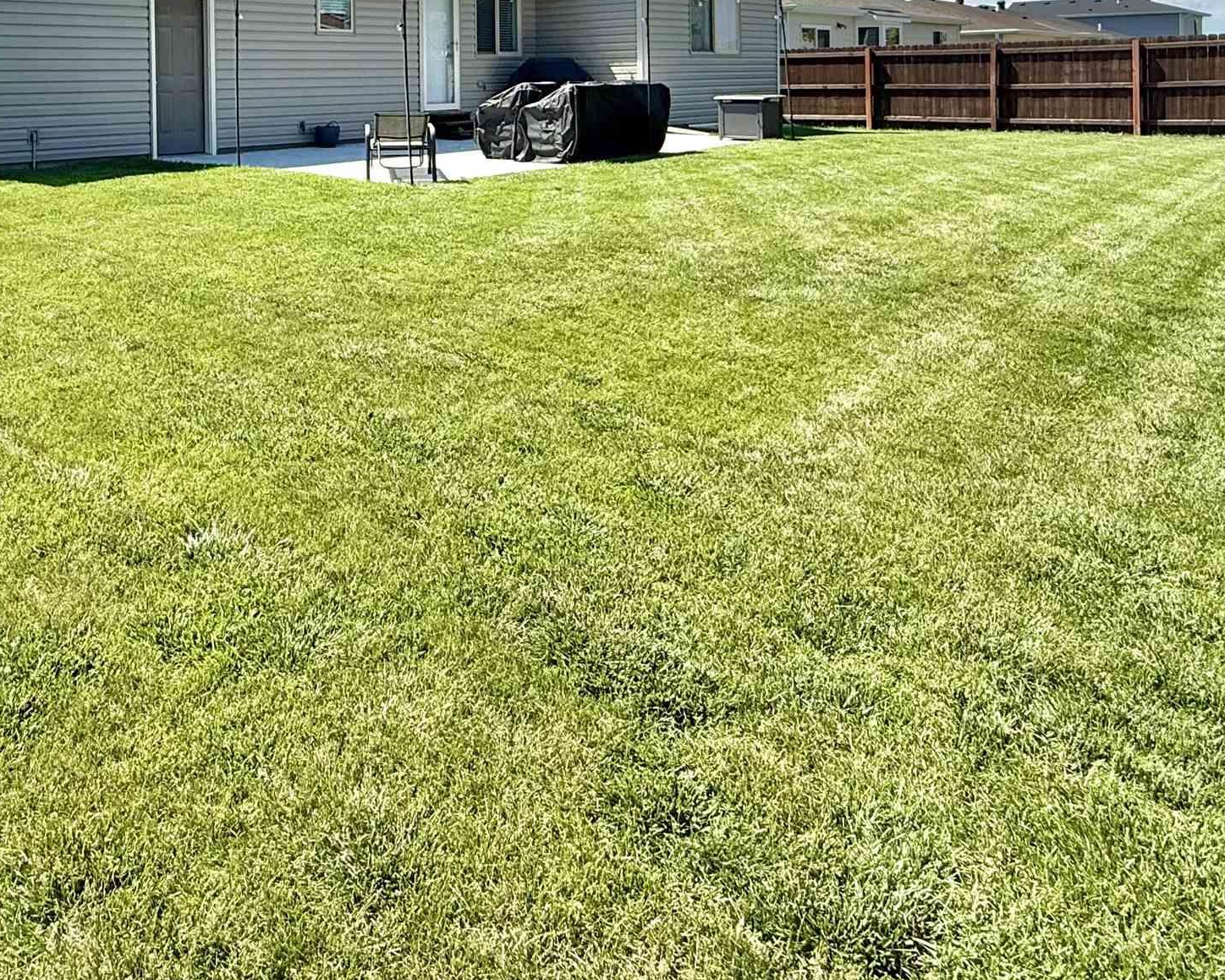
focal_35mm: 29
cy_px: 74
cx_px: 410
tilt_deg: +0.2
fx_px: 1051
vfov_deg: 44.8
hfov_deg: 59.1
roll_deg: +1.2
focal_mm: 2.22
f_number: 2.2
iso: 50
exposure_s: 1/2092
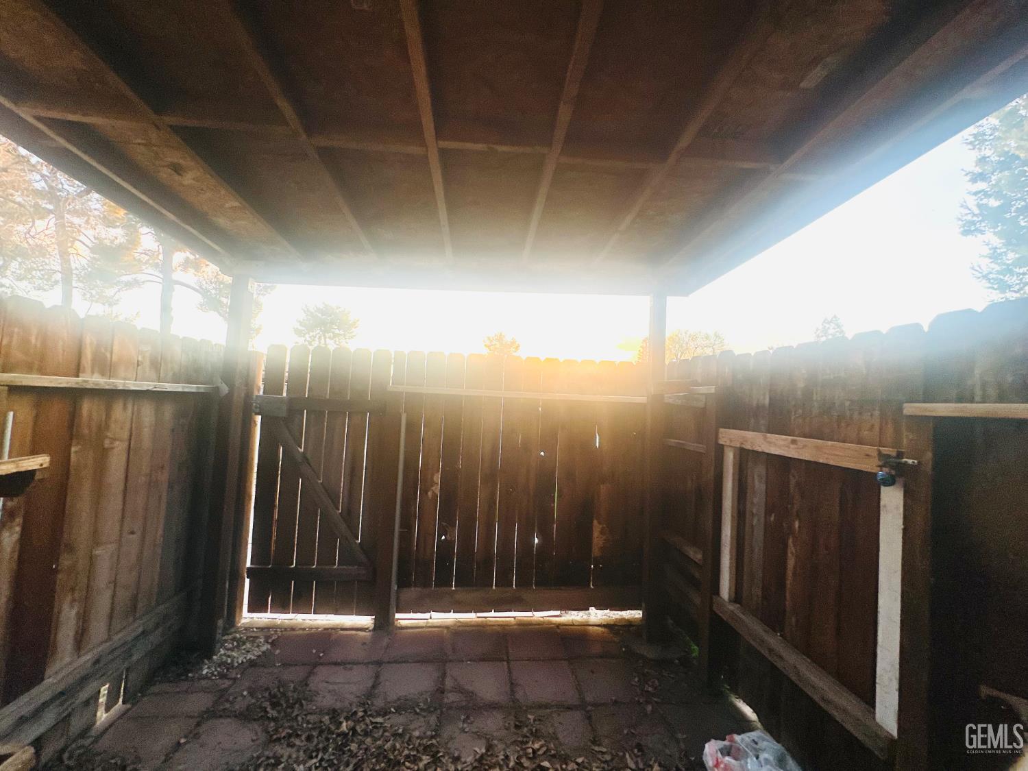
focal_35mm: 14
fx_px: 416
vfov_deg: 85.7
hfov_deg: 102.1
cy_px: 386
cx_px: 514
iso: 50
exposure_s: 1/99
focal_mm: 2.22
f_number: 2.2
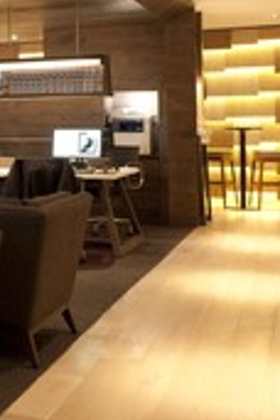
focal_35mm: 63
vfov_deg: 31.4
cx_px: -84
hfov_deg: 19.8
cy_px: 108
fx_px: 735
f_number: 9
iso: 200
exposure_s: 2
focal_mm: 24
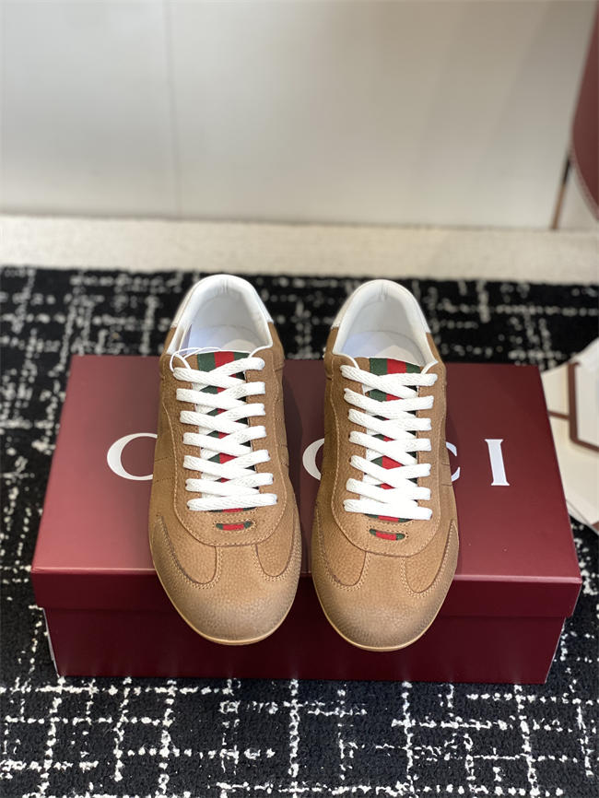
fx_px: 1199
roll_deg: -2.9
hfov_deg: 28.0
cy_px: 399
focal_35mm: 52
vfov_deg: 36.8
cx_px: 300
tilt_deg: -44.5
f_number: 2
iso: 80
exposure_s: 1/122
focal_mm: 6
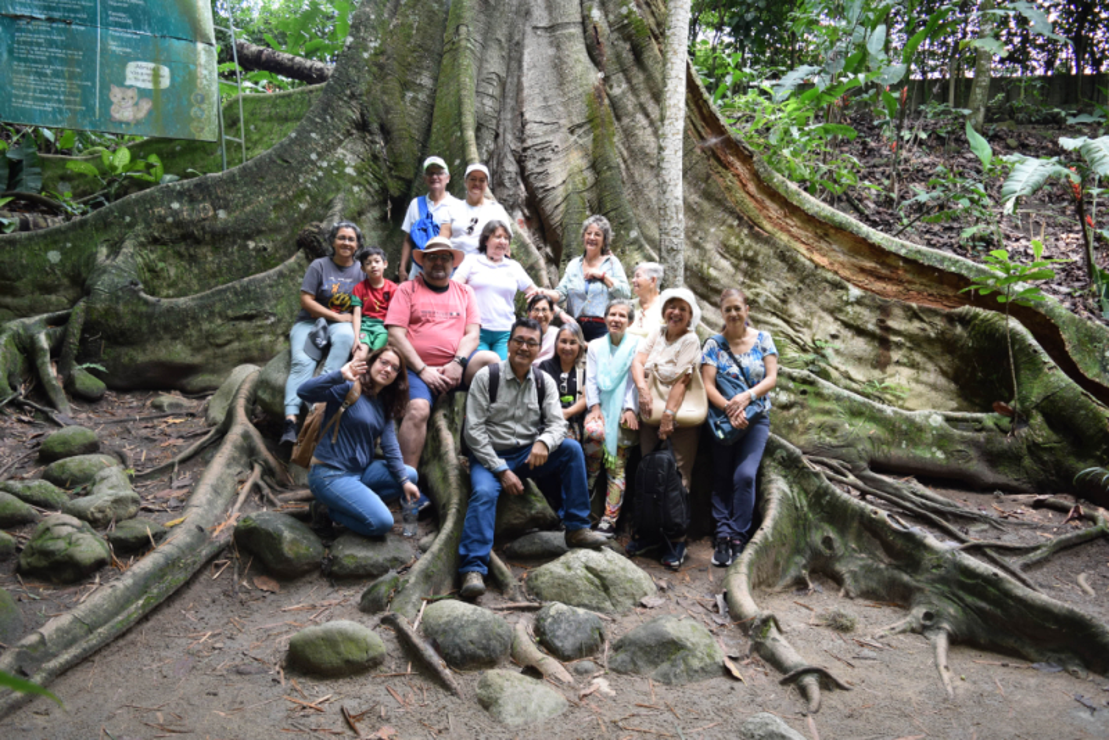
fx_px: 832
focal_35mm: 27
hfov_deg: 67.4
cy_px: 370
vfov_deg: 48.0
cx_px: 554
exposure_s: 1/60
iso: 400
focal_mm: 18
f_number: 4
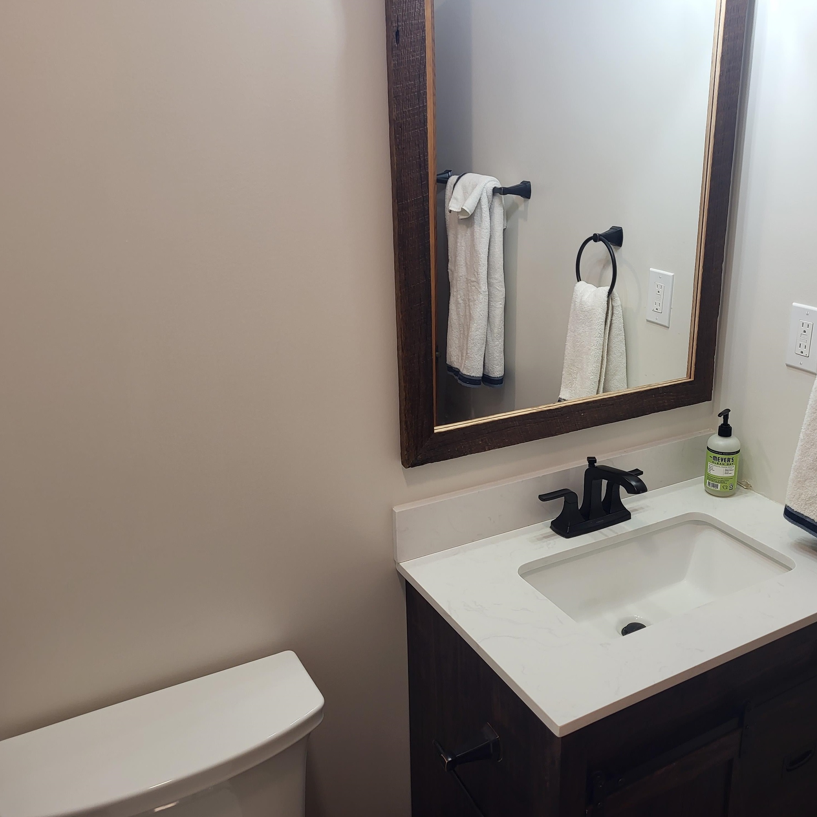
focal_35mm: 31
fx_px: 828
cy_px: 407
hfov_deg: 51.6
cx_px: 545
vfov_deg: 52.5
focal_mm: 5.4
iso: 100
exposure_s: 1/120
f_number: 1.8
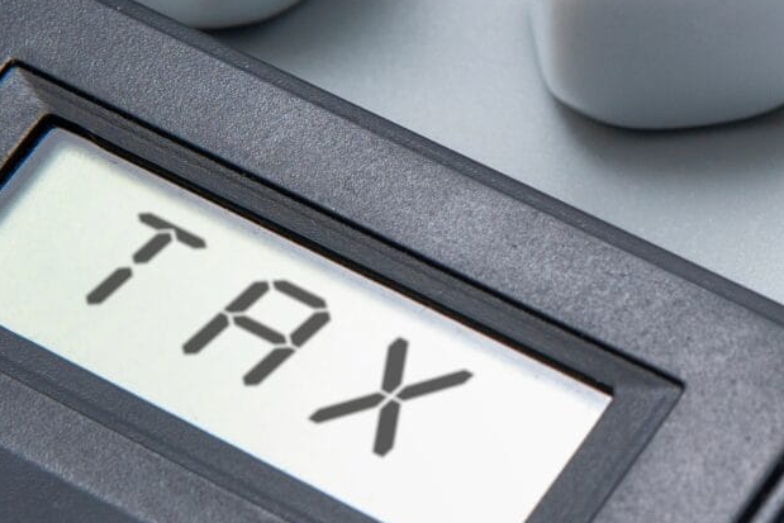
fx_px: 4051
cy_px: 115
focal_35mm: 186
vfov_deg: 7.4
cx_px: 888
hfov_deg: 10.9
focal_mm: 30
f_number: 6.7
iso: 100
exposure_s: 1/200
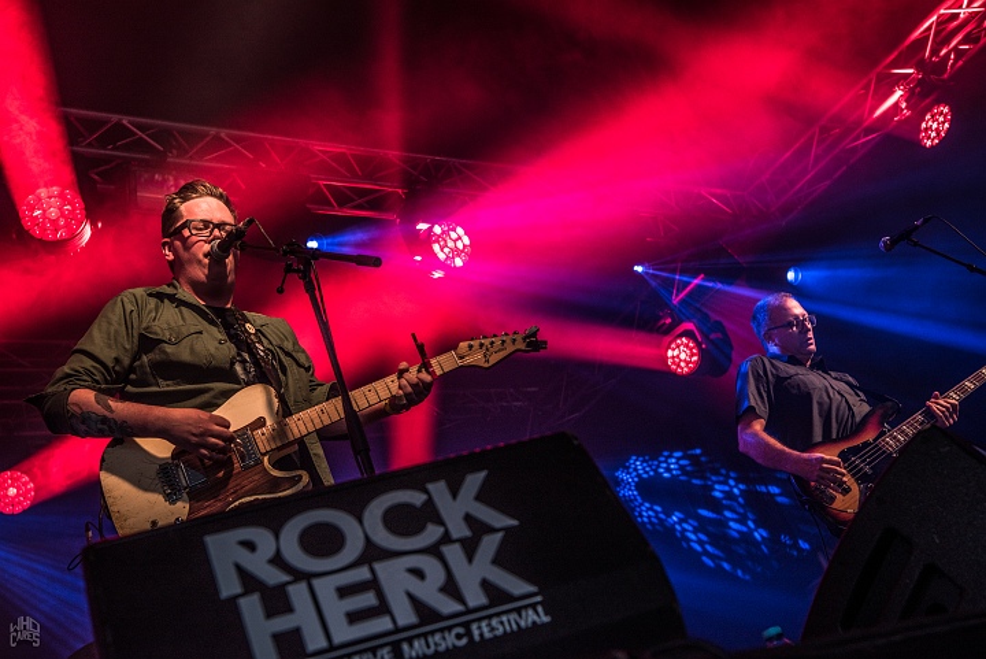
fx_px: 1315
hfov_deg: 41.1
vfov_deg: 28.1
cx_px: 493
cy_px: 330
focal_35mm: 48
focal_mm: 48
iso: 200
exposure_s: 1/125
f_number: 5
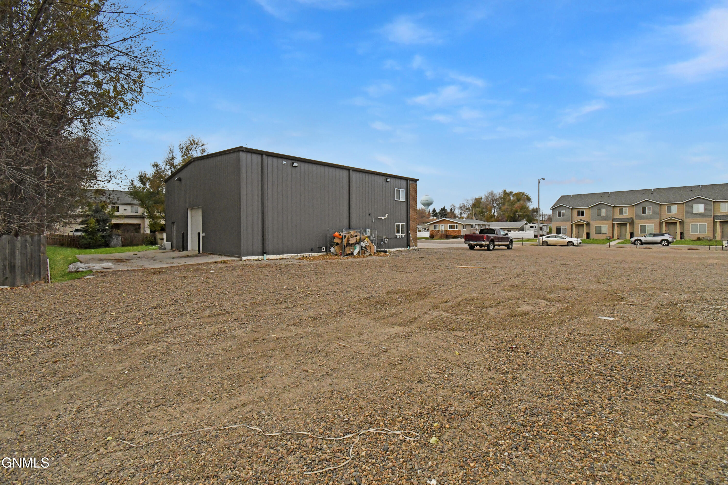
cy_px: 242
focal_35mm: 15
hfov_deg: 100.4
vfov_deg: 77.3
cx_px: 364
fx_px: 303
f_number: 8
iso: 3200
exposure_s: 1/2500
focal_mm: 10
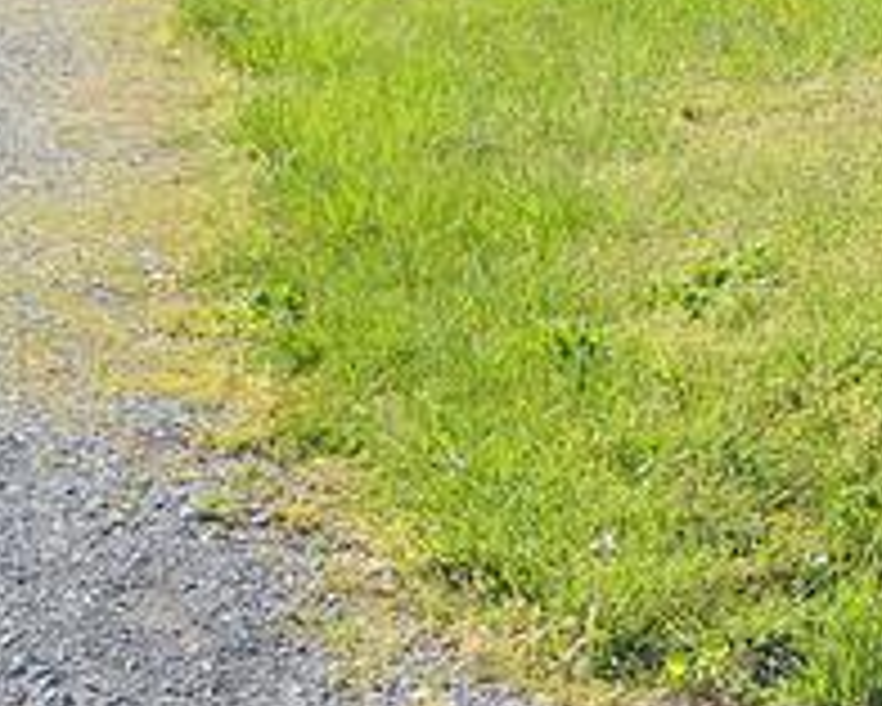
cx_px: 1260
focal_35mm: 147
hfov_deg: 12.5
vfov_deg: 10.0
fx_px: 3839
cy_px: -551
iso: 100
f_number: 7.1
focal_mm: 20
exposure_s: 1/200
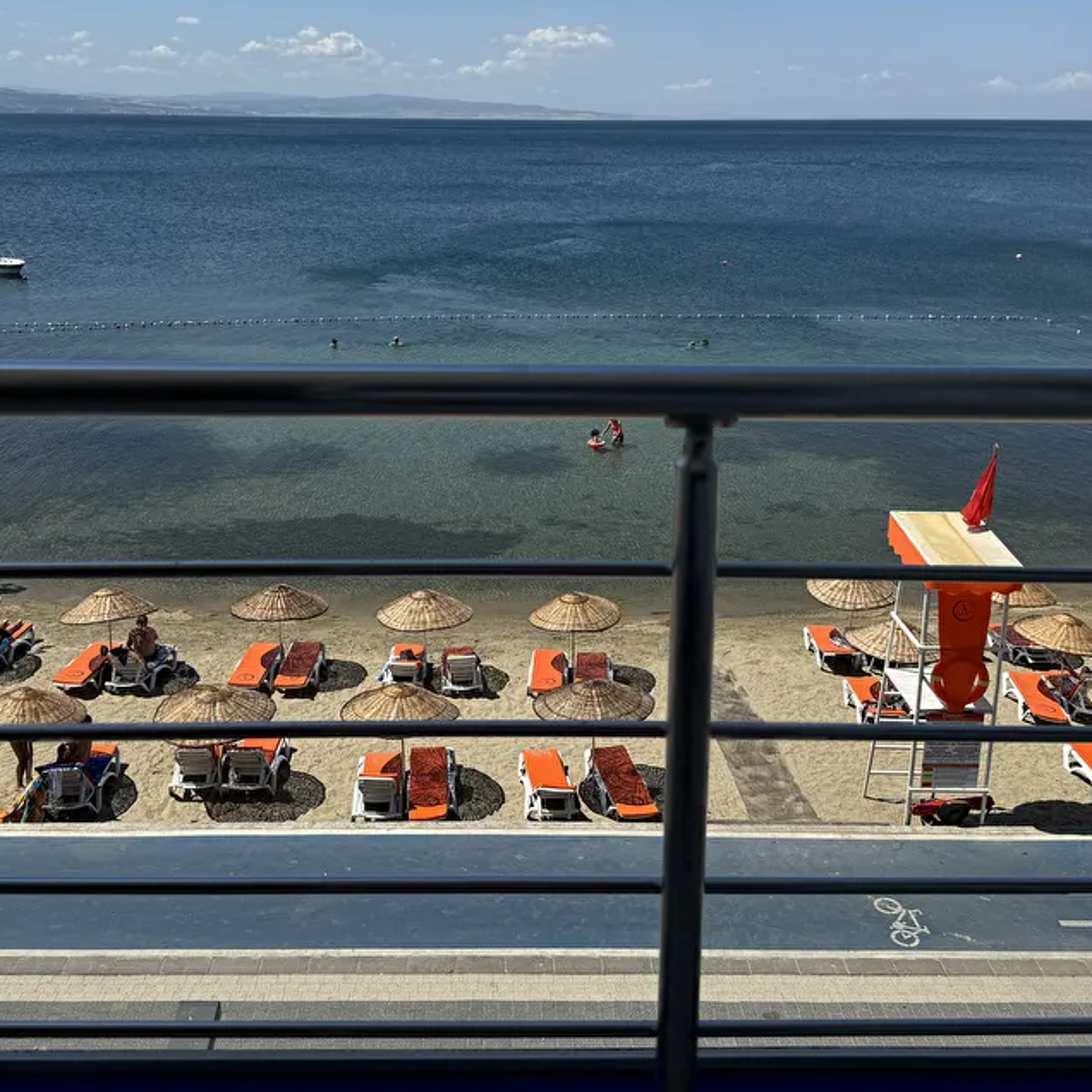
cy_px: 412
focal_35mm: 36
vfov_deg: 45.7
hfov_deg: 46.0
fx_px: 1285
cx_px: 500
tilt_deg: -13.2
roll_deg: +0.1
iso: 80
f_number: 1.78
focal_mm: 6.76
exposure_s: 1/6410
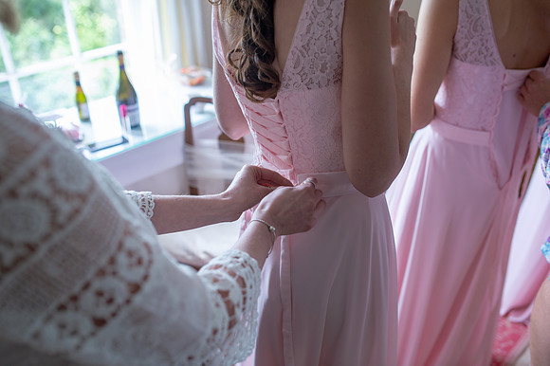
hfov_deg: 54.5
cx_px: 275
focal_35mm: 35
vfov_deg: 37.8
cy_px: 183
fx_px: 534
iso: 160
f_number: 2.8
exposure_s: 1/100
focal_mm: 35
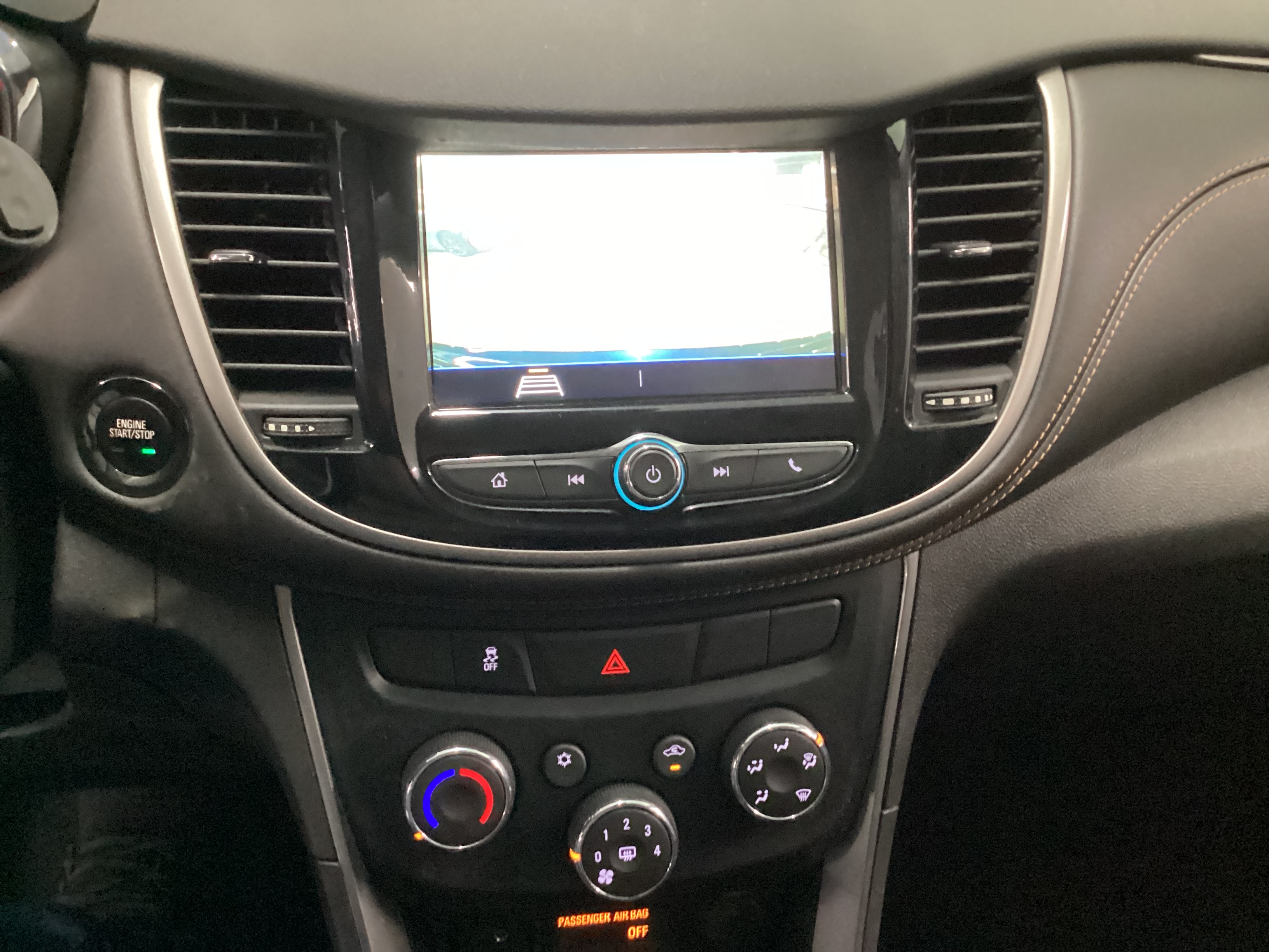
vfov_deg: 45.4
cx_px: 634
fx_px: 1136
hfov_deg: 58.4
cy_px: 476
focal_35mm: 31
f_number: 2.4
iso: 640
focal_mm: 3.3
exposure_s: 1/24
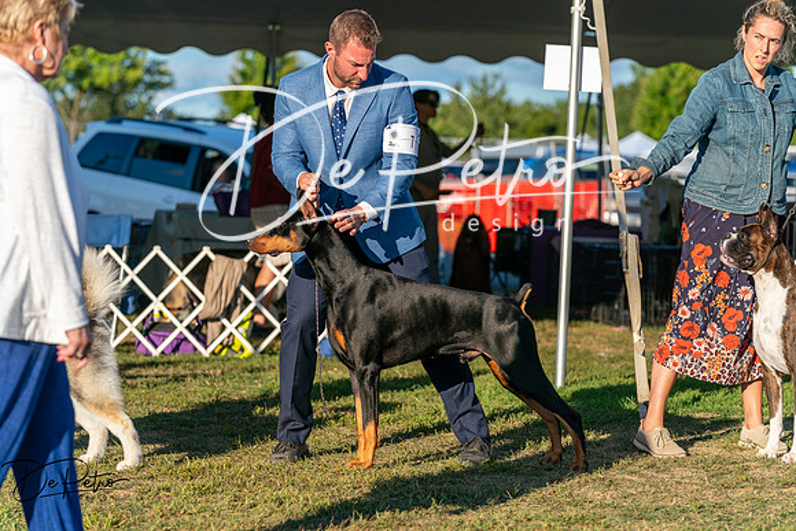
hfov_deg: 16.1
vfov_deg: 10.8
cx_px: 398
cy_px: 266
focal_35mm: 127
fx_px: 2809
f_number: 4.5
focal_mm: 127
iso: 200
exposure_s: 1/1250
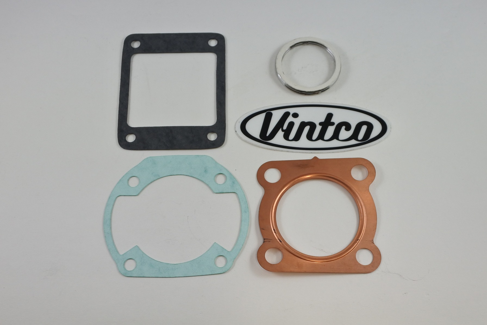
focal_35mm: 35
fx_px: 473
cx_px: 244
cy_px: 162
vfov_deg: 37.9
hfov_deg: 54.4
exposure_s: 1/250
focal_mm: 13.1
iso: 400
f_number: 4
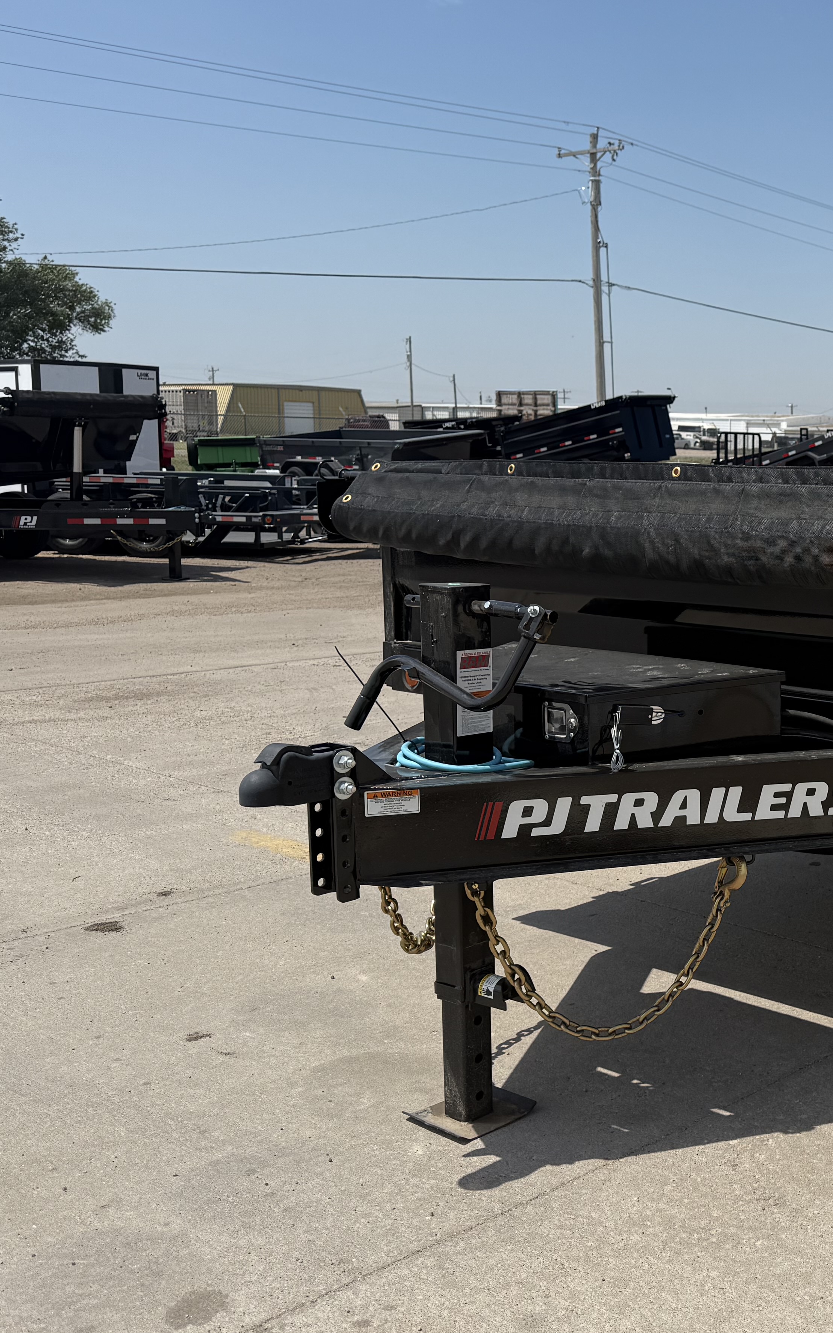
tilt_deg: -7.0
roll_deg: -1.0
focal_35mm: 41
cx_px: 912
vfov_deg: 48.2
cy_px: 645
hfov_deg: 28.5
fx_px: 1489
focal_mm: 6.76
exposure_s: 1/6711
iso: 80
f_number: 1.78
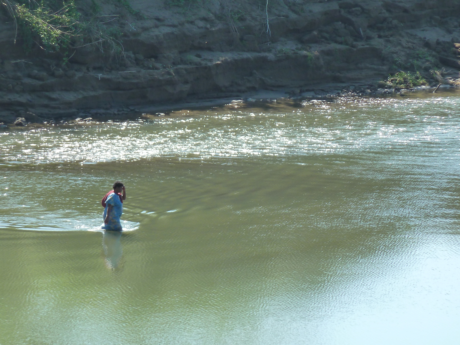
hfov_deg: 5.0
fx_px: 5302
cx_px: 230
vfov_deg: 3.7
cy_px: 172
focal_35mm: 399
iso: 125
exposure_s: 1/160
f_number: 4.9
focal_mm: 49.2
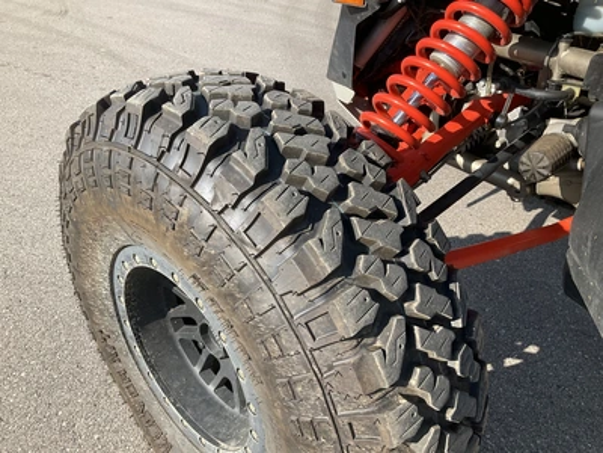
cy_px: 226
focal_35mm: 29
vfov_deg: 48.2
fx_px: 505
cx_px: 302
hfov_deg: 61.7
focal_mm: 3
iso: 25
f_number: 1.8
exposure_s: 1/770
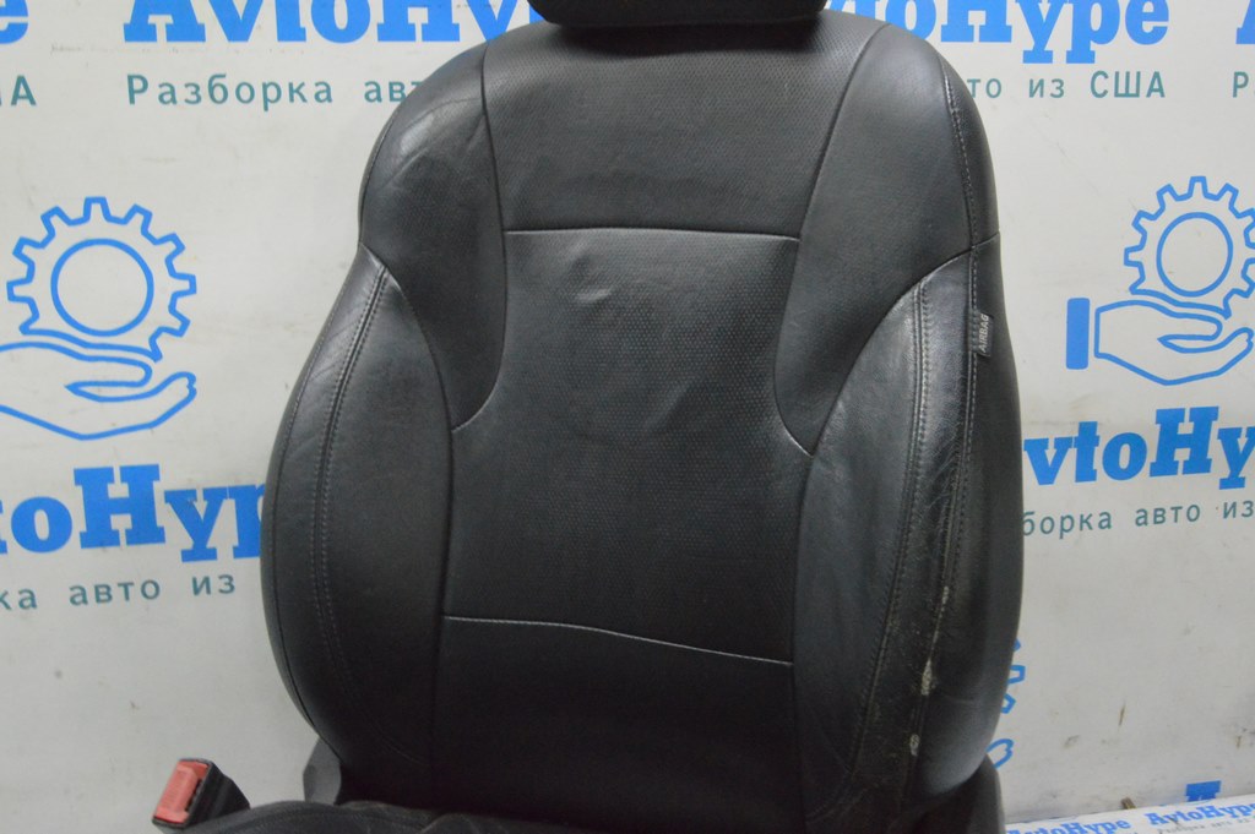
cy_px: 417
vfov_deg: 36.8
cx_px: 628
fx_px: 1254
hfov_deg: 53.2
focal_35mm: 36
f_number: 20
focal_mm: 24
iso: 6400
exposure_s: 1/15
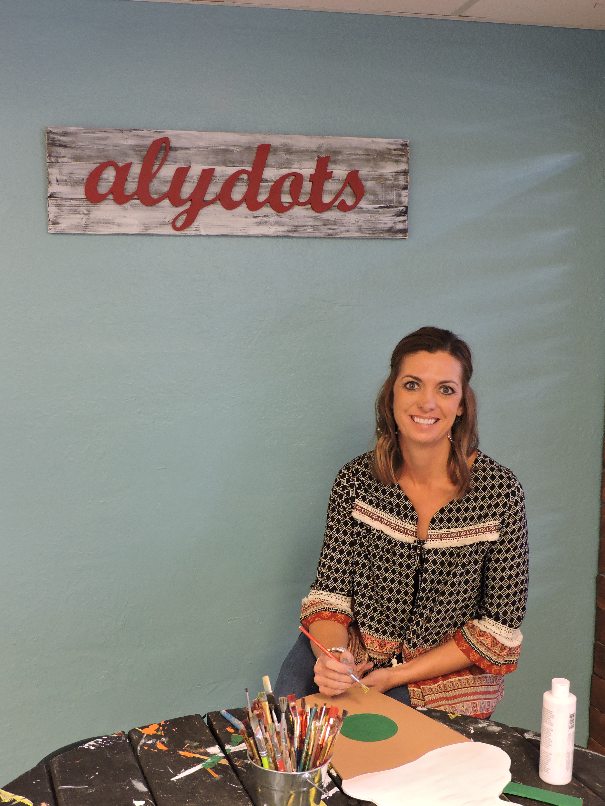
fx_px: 955
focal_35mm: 41
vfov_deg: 45.8
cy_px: 410
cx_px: 305
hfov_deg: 35.1
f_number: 3.3
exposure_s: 1/20
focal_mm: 7.1
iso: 400
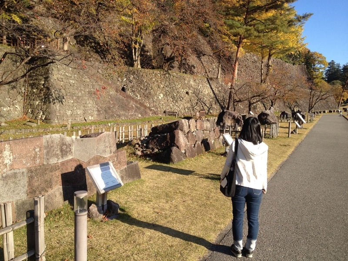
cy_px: 130
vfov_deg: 40.7
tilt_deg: -5.6
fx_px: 352
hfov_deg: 52.6
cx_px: 174
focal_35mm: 35
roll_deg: -1.5
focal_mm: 4.28
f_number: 2.4
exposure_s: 1/812
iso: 50
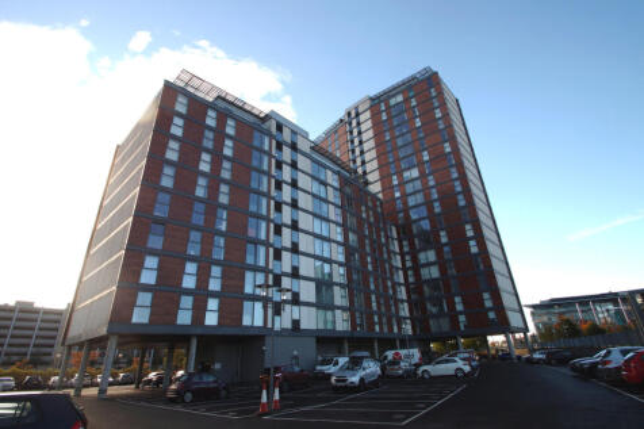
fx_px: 295
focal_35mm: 16
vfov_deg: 72.0
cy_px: 214
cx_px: 322
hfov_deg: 95.0
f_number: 9
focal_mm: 11
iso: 100
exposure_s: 1/160
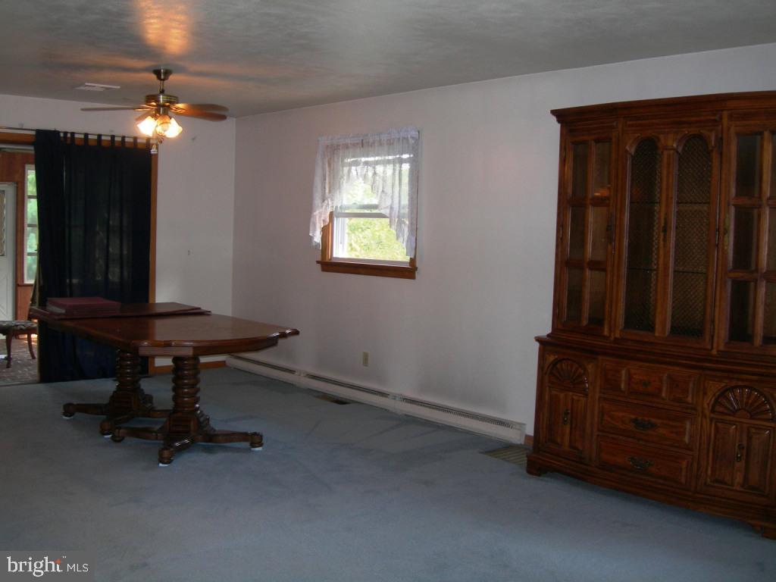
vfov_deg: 37.7
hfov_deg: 49.0
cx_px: 388
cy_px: 291
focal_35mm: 38
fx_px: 852
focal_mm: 7.8
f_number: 2.8
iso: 86
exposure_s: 1/60.1
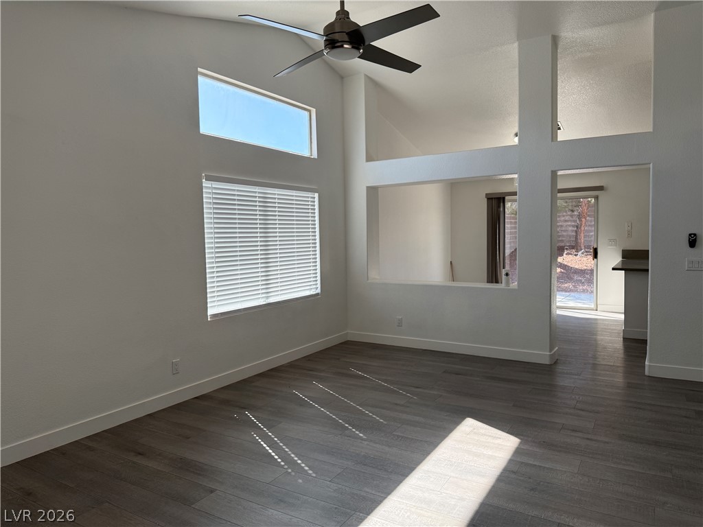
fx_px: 487
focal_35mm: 24
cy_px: 264
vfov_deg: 56.8
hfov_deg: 71.6
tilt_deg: -3.5
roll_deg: +0.2
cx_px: 352
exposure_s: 1/849
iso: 100
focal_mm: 6.76
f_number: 1.78
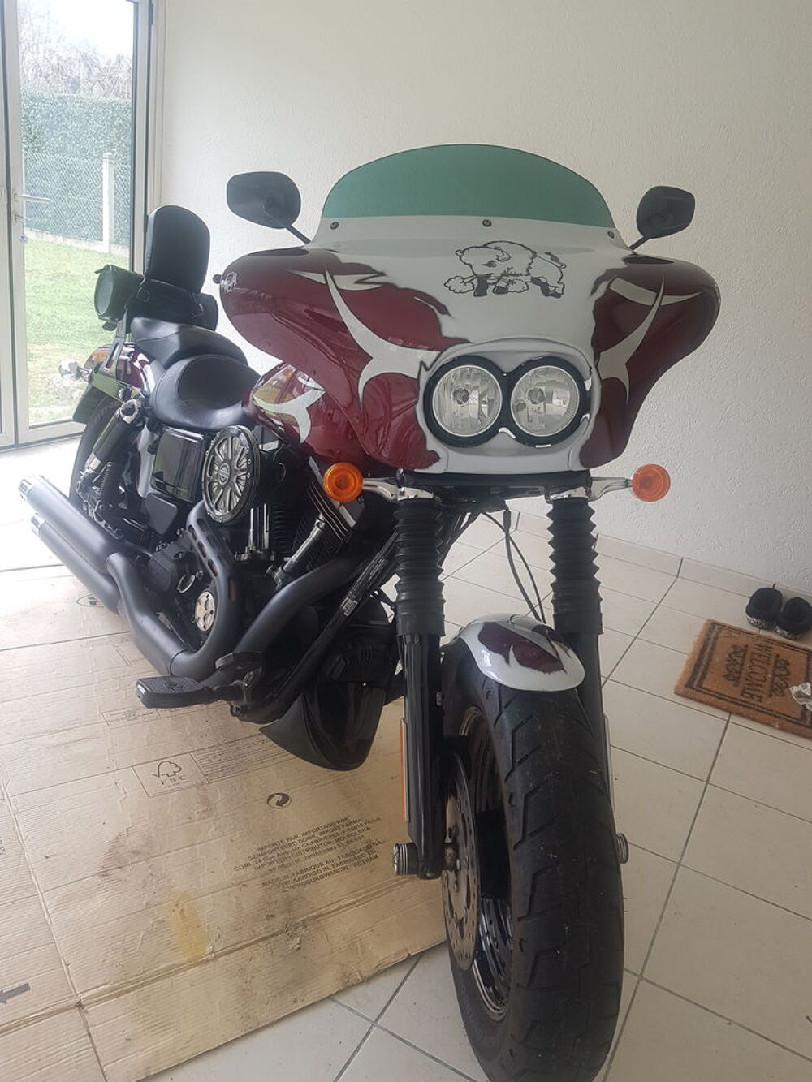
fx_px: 813
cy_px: 541
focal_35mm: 26
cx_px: 406
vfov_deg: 67.3
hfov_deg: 53.1
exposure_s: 1/100
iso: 50
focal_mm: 4.2
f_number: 1.7
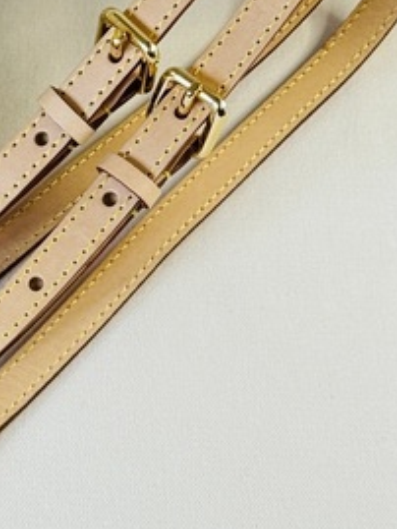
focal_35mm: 180
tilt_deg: -50.8
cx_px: -248
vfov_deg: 11.0
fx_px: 2750
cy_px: 173
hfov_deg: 8.0
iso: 80
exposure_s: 1/100
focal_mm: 6.76
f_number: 1.78
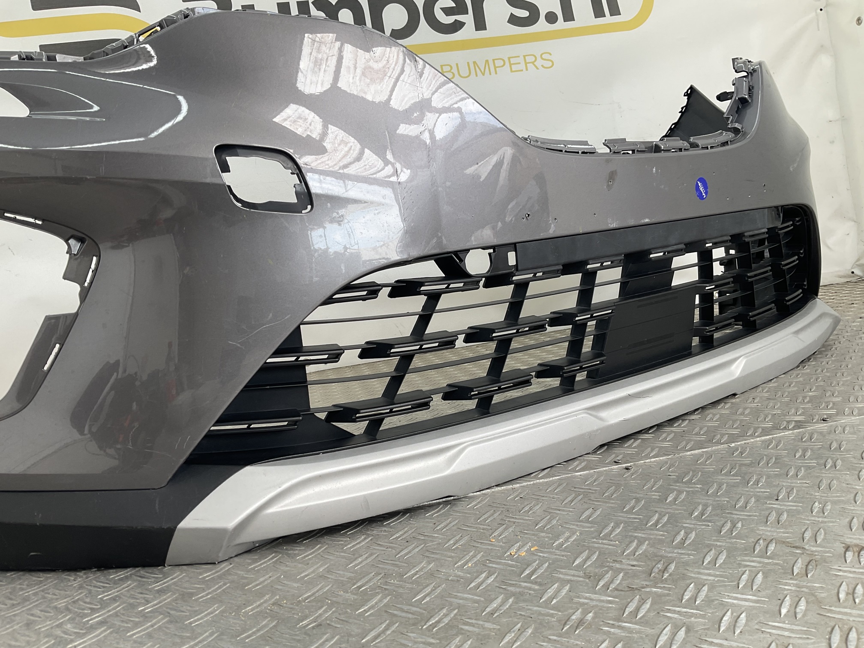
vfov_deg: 48.2
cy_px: 324
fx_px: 724
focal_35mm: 29
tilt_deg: -5.7
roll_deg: +6.4
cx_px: 432
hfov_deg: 61.7
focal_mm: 3
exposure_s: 1/124
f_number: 1.8
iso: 16
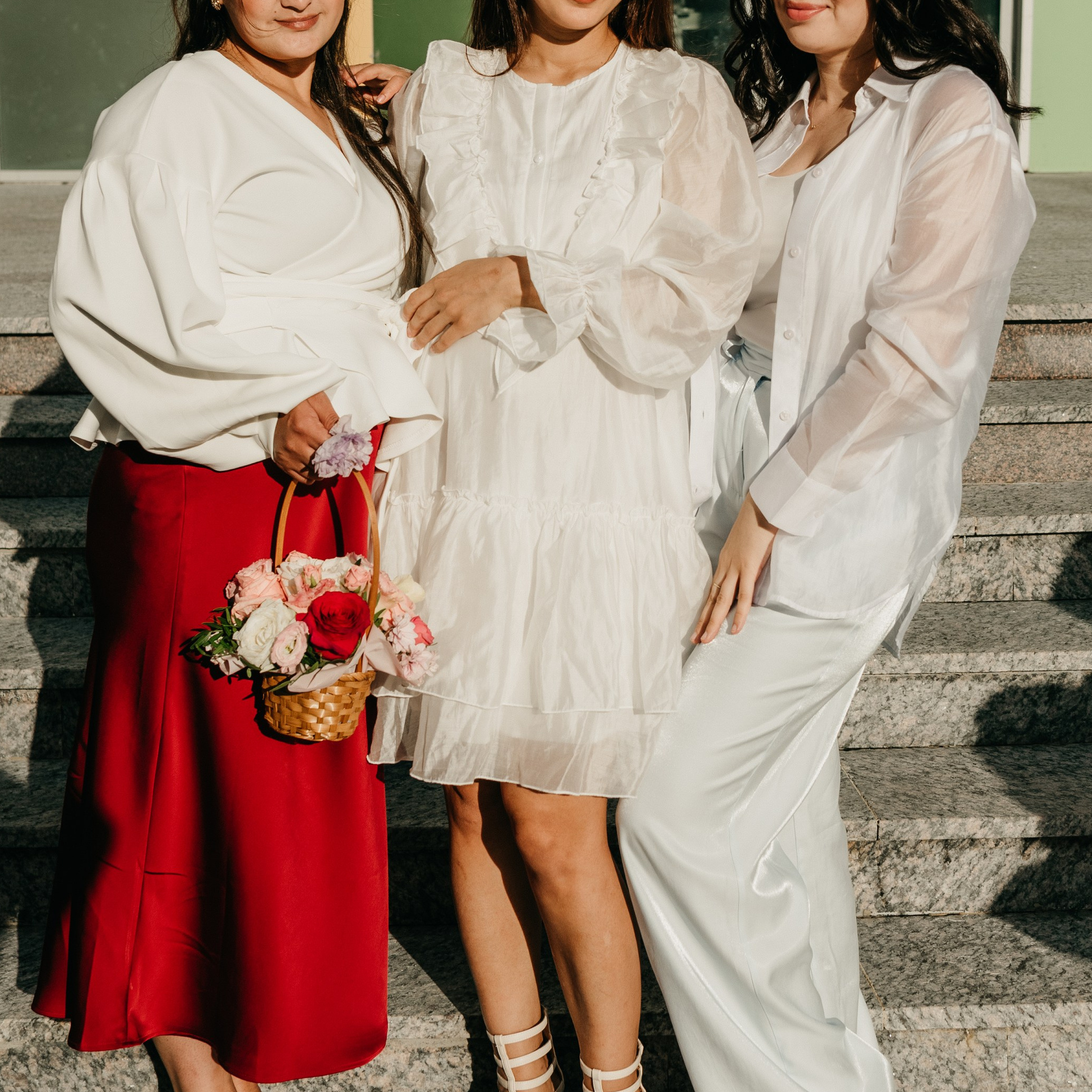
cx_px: 514
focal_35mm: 64
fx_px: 2284
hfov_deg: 26.9
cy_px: 419
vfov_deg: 26.8
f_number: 5
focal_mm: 38
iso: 125
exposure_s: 1/2500
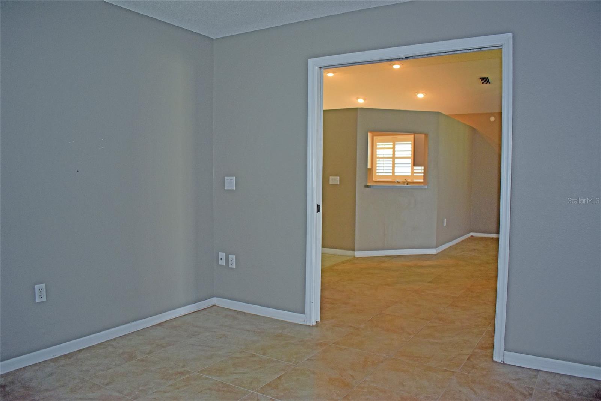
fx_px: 451
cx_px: 300
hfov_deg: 67.4
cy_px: 200
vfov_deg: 47.9
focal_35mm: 27
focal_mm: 18
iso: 800
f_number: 3.5
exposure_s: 1/125
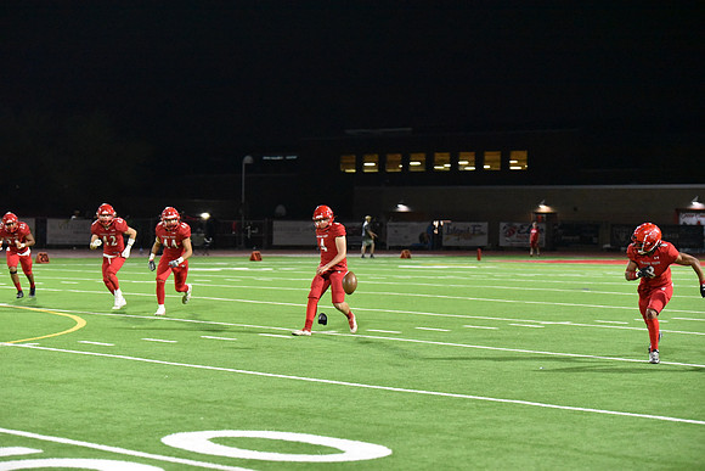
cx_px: 352
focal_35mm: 98
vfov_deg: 14.0
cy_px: 236
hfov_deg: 20.8
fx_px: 1920
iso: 12800
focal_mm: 98
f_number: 2.8
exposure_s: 1/1000
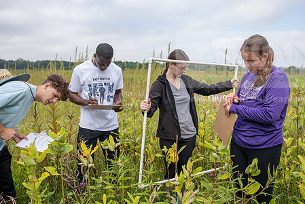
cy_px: 113
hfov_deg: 60.2
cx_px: 156
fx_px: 263
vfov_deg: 42.3
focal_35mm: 31
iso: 125
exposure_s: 1/640
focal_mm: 24
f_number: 3.5
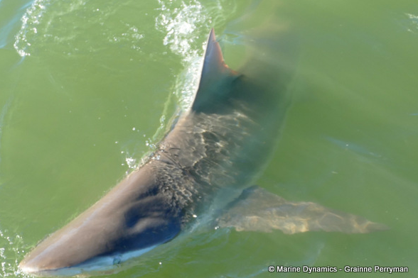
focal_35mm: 49
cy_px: 141
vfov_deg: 27.5
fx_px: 569
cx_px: 206
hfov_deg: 40.3
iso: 125
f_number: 3.3
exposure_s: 1/400
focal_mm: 17.54
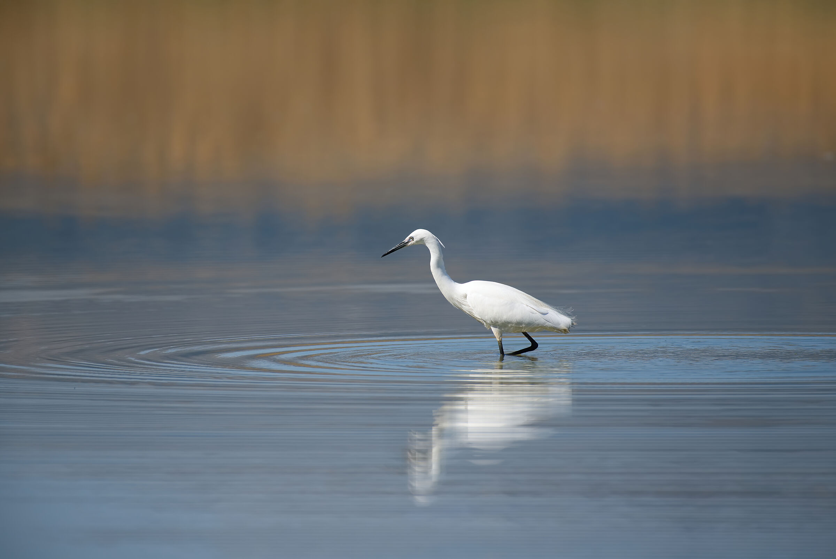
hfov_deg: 4.1
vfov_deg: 2.8
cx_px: 418
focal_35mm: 500
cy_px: 280
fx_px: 11619
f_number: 6.3
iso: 100
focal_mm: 500
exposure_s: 1/640
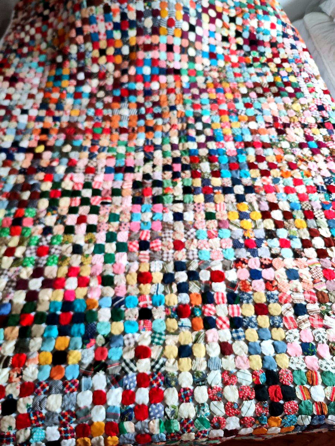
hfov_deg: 58.9
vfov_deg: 73.9
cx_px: 168
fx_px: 297
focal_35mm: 23
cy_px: 223
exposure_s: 1/100
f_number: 1.69
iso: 709
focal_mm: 7.01
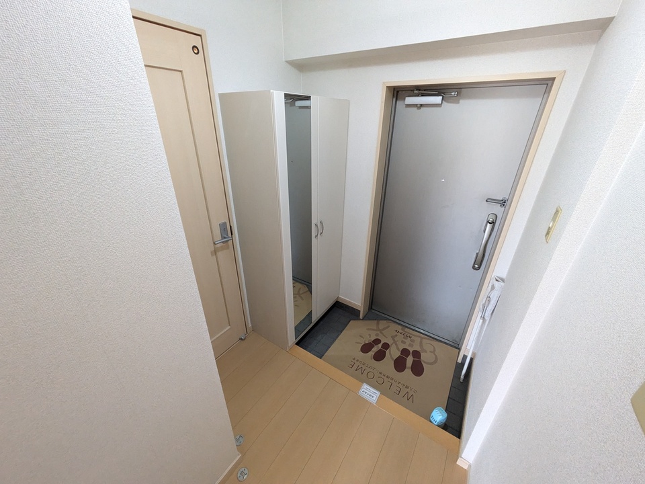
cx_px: 322
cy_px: 242
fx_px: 261
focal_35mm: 14
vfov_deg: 85.7
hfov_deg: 102.1
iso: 783
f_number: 2.2
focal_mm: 1.83
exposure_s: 1/60
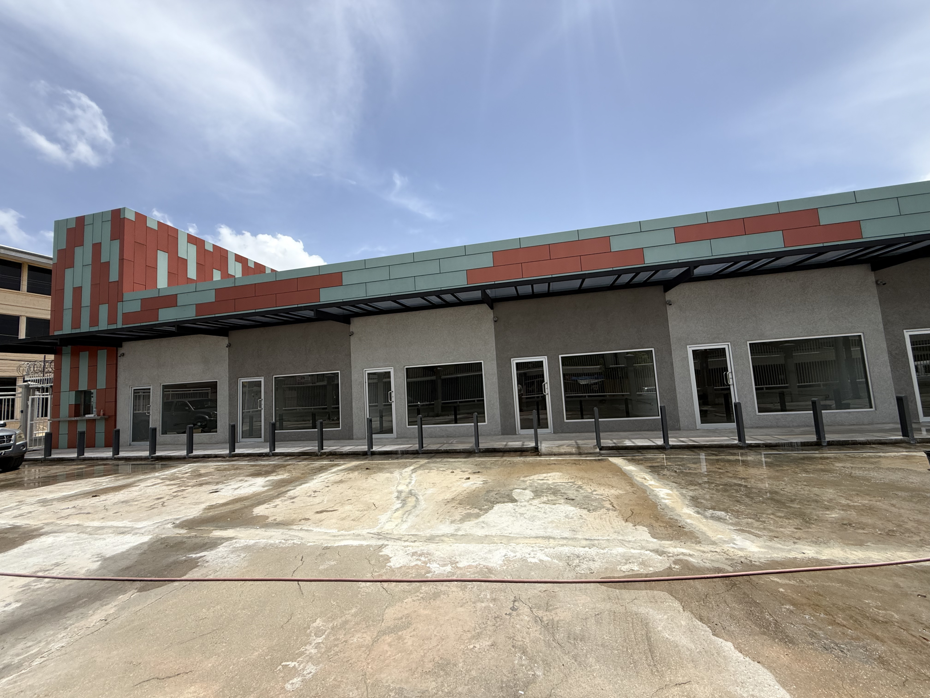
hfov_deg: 102.1
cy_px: 349
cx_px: 465
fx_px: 376
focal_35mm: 14
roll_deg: +3.6
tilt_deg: +6.1
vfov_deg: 85.7
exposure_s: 1/2092
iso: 50
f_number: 2.2
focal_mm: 2.22
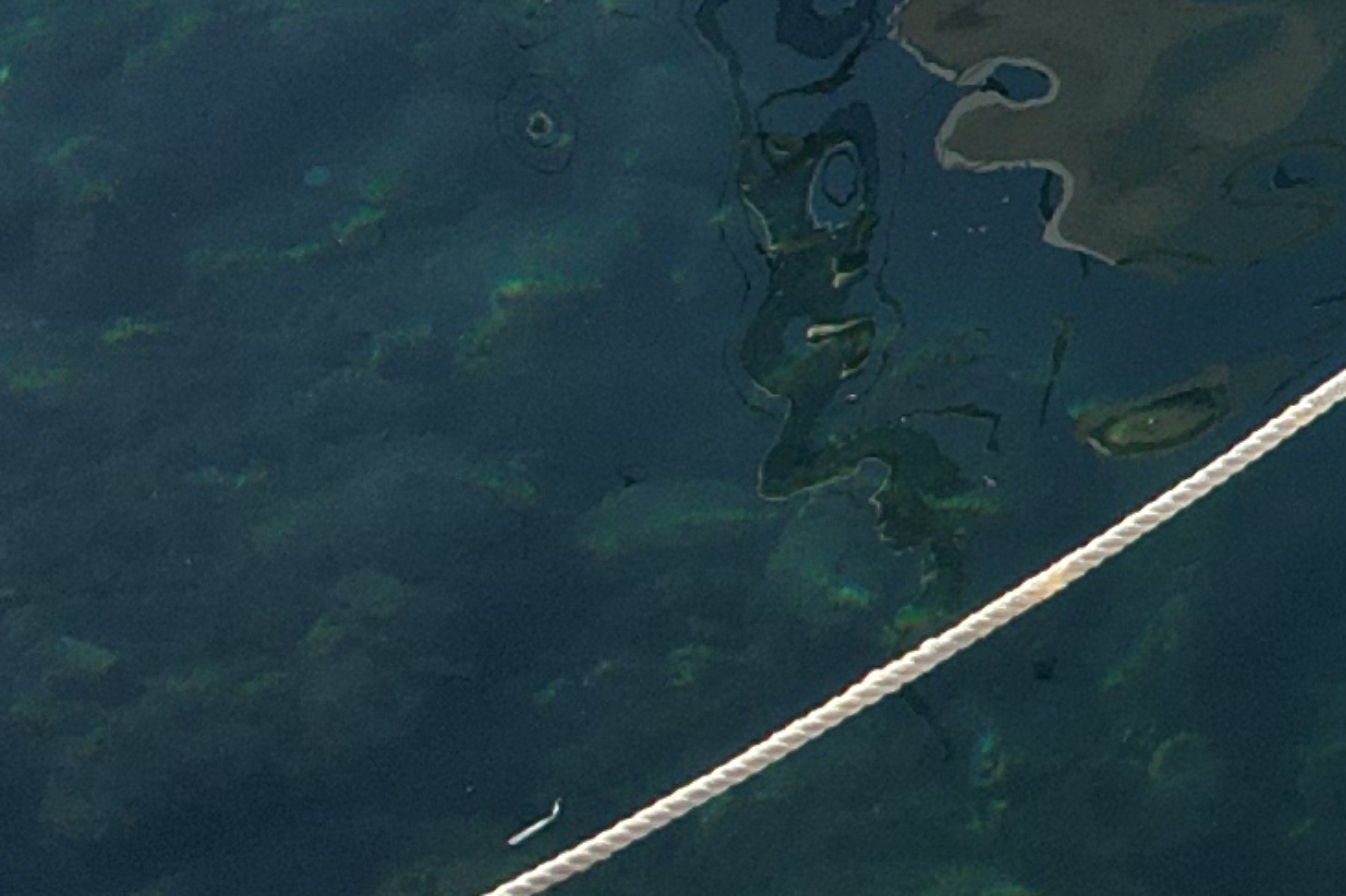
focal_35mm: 165
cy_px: -151
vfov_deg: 8.2
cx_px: 3107
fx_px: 6166
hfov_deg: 10.8
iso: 100
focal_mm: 8.38
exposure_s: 1/1500
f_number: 2.8
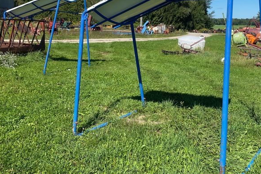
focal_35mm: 37
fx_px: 268
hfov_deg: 51.1
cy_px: 62
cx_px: 169
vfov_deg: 35.7
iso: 32
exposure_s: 1/2513
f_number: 1.8
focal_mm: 4.25
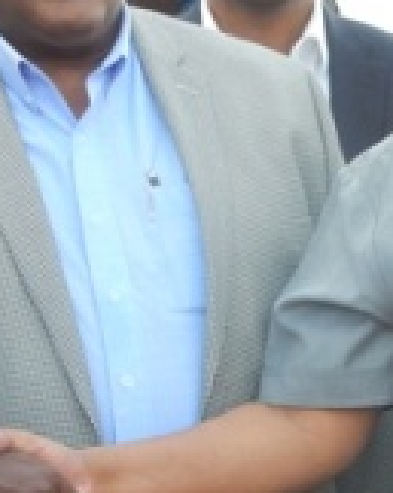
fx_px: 2872
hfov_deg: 7.8
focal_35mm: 197
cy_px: 484
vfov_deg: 9.8
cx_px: 457
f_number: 4.5
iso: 125
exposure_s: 1/80
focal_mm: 9
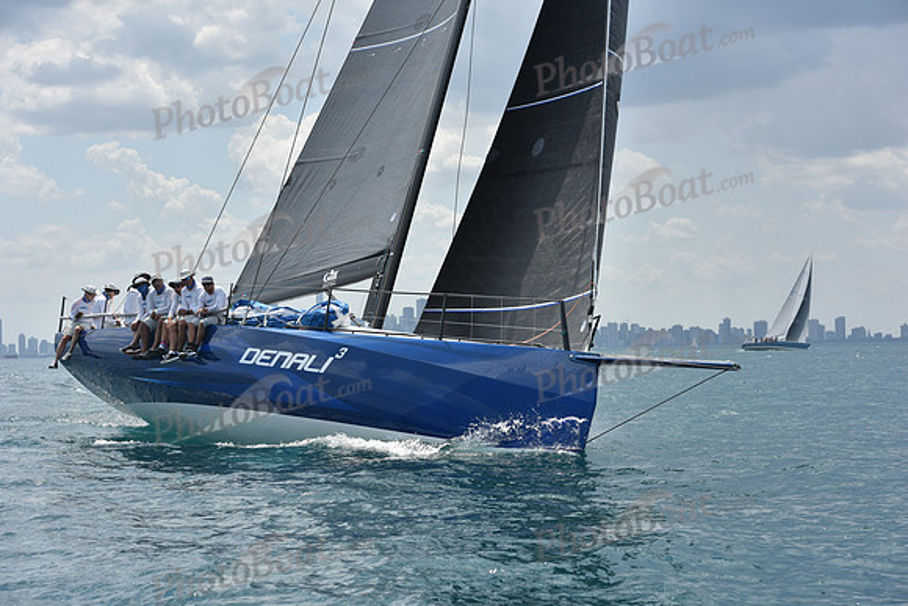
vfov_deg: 19.5
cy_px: 303
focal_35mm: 70
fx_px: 1766
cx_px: 454
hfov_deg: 28.8
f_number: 8
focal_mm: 70
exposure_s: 1/1250
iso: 250
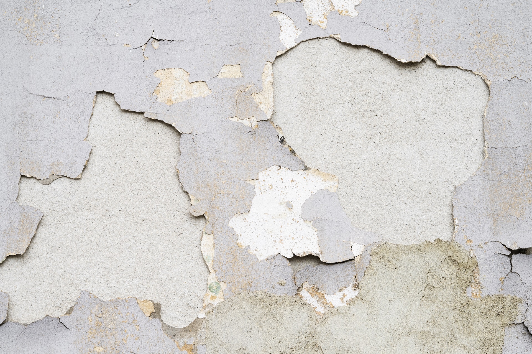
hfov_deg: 39.6
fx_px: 738
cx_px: 266
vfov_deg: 27.0
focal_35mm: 50
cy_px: 177
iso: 500
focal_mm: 50
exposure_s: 1/320
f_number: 11
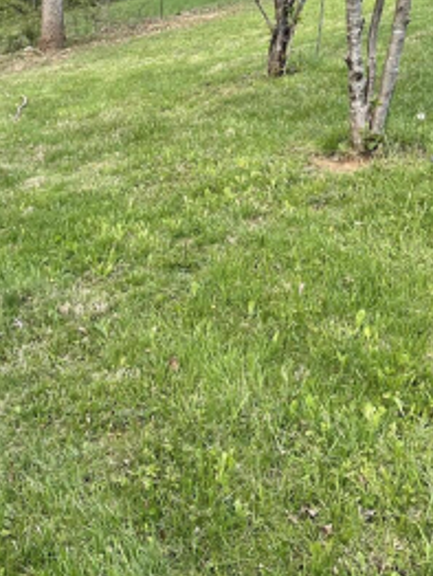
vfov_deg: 30.4
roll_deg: -2.5
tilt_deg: -6.8
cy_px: 65
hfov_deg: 24.0
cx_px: 149
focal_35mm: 61
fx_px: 1016
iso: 80
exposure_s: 1/654
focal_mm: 6.86
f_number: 1.78
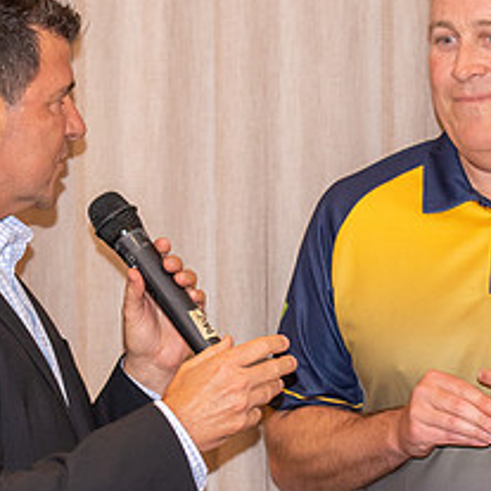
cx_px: 247
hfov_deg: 6.8
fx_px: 4140
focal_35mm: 258
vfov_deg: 6.8
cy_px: 253
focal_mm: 70
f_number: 2.8
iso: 1000
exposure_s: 1/60
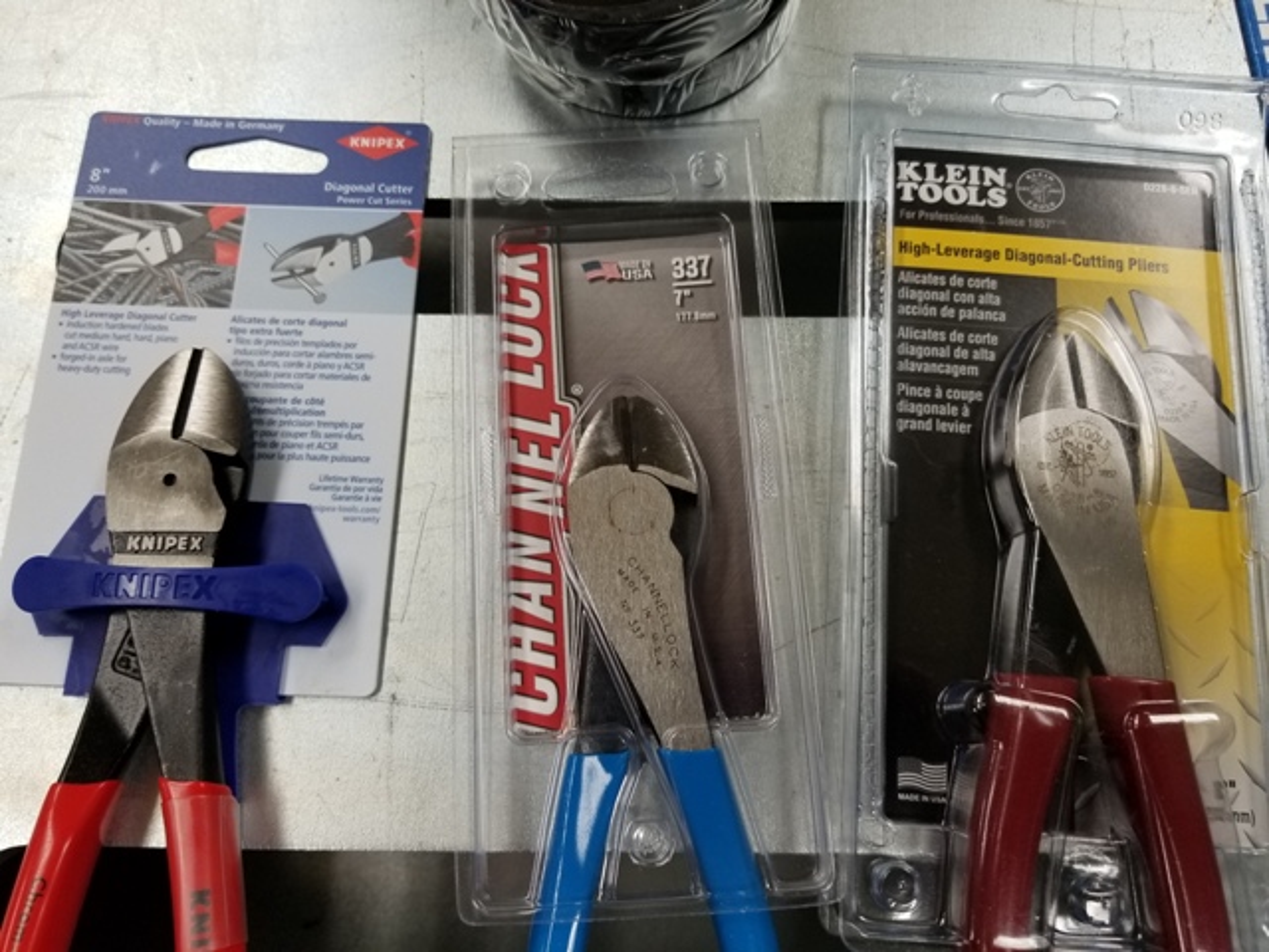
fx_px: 953
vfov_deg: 53.1
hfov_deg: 67.3
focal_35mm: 26
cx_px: 634
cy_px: 476
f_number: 1.7
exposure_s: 1/120
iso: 80
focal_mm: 4.25
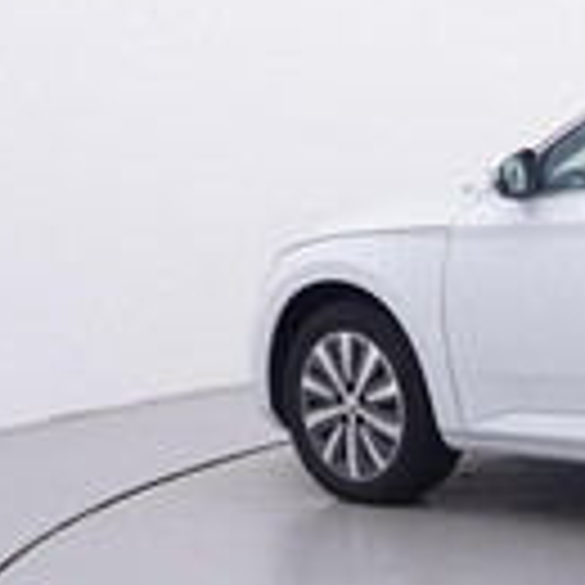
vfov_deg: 21.4
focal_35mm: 81
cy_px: 295
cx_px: 889
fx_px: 1545
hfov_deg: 18.8
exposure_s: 1/80
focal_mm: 15
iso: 200
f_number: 5
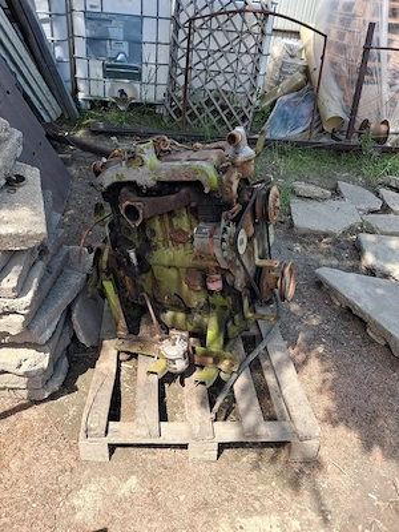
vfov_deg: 65.3
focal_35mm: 27
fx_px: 415
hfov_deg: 51.4
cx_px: 200
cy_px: 266
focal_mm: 4
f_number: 1.8
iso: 25
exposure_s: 1/143
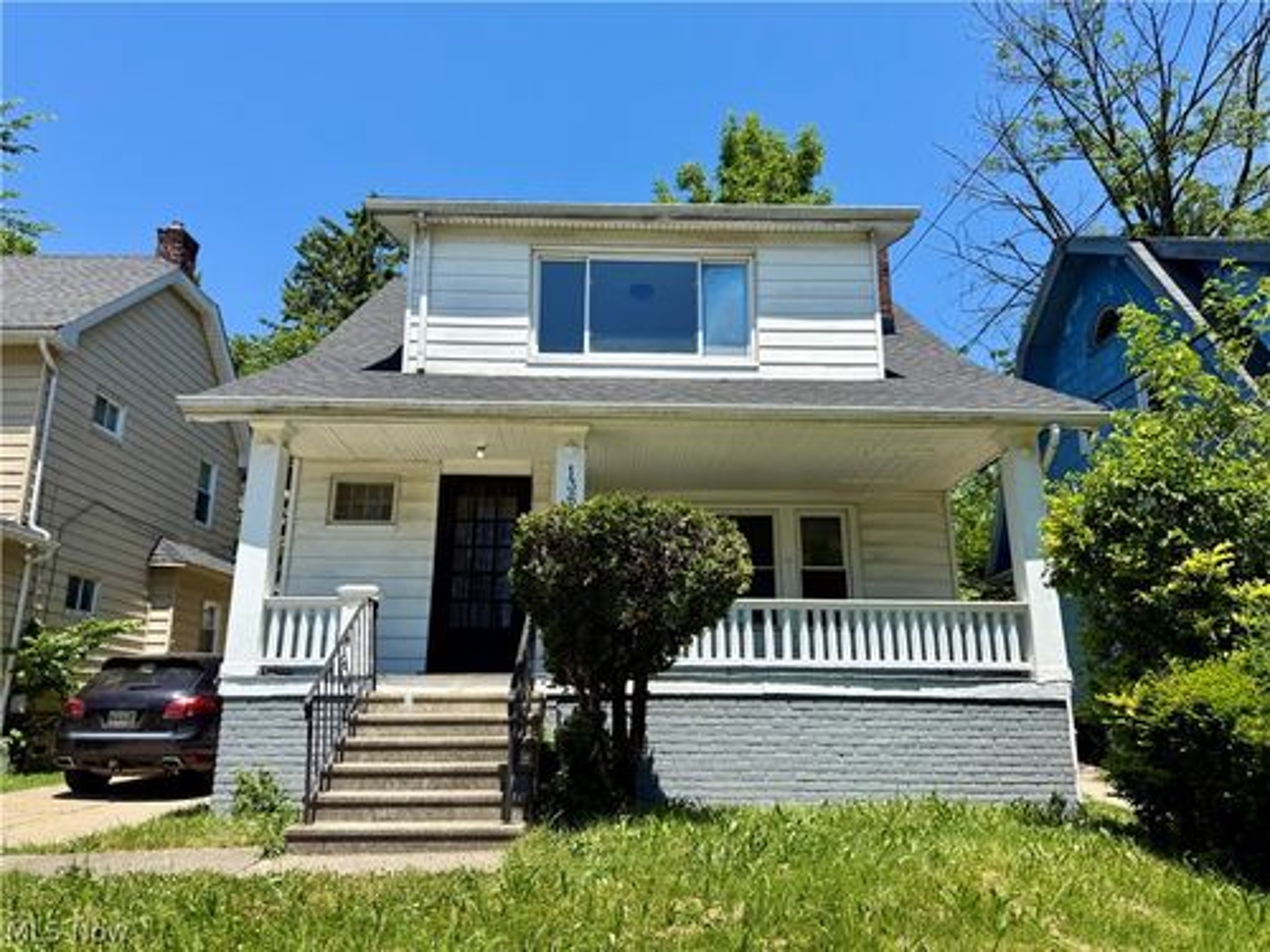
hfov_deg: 71.6
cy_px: 476
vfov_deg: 56.8
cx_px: 635
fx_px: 881
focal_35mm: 24
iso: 80
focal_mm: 6.76
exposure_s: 1/2907
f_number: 1.78
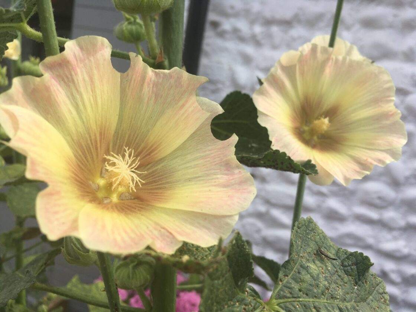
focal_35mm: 29
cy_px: 156
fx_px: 349
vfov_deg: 48.2
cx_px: 208
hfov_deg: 61.7
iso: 25
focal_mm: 4.15
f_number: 2.2
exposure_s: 1/635
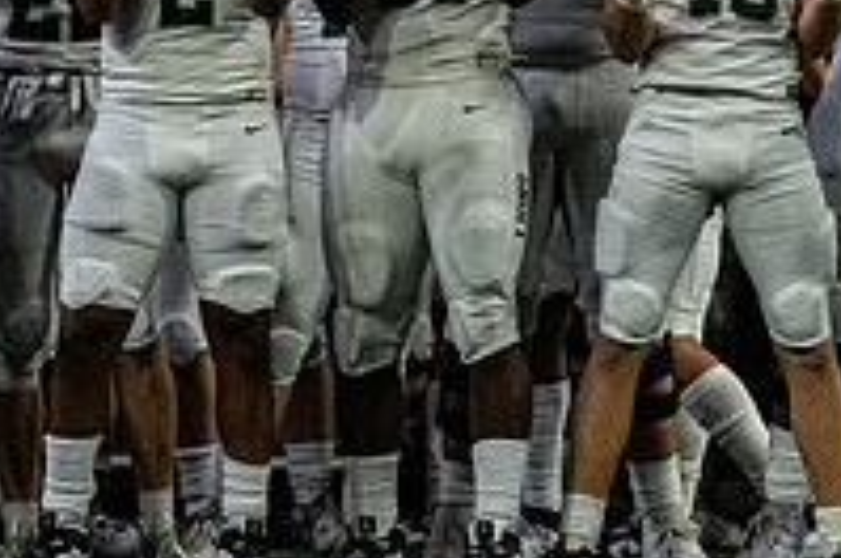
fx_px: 10752
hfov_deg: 4.5
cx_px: 380
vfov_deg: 3.0
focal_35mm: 461
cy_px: -124
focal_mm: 118
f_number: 4
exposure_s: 1/1250
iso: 6400
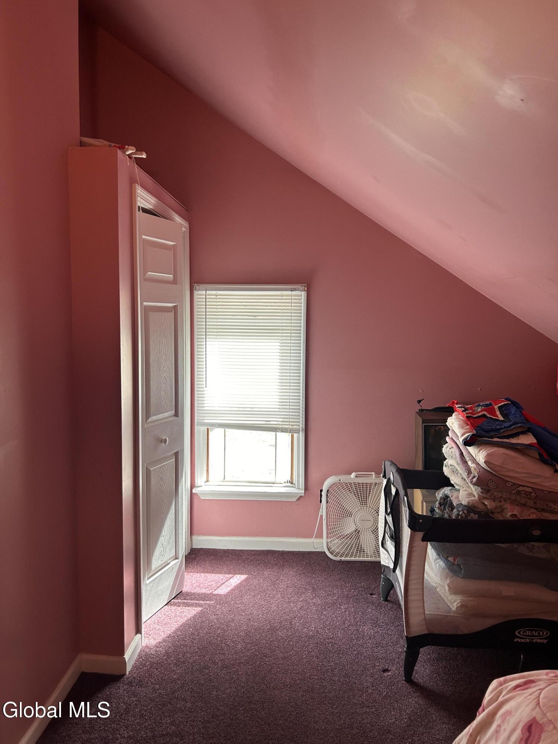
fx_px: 559
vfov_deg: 67.3
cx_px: 279
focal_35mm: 26
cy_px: 372
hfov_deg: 53.1
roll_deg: -1.0
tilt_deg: -4.5
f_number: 1.5
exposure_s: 1/120
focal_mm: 5.7
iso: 100
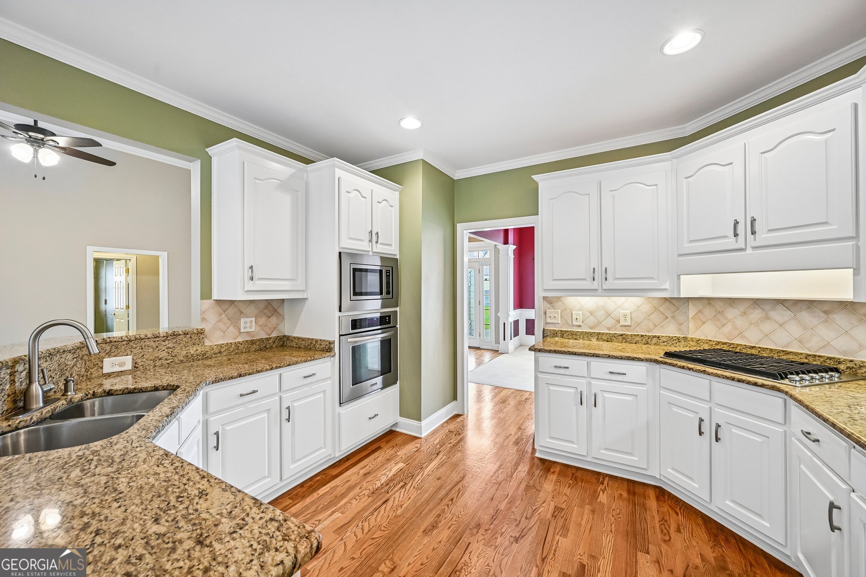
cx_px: 433
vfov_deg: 81.2
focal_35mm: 14
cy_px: 288
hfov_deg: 104.3
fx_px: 337
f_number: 8
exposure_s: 1/15
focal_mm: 14
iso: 320
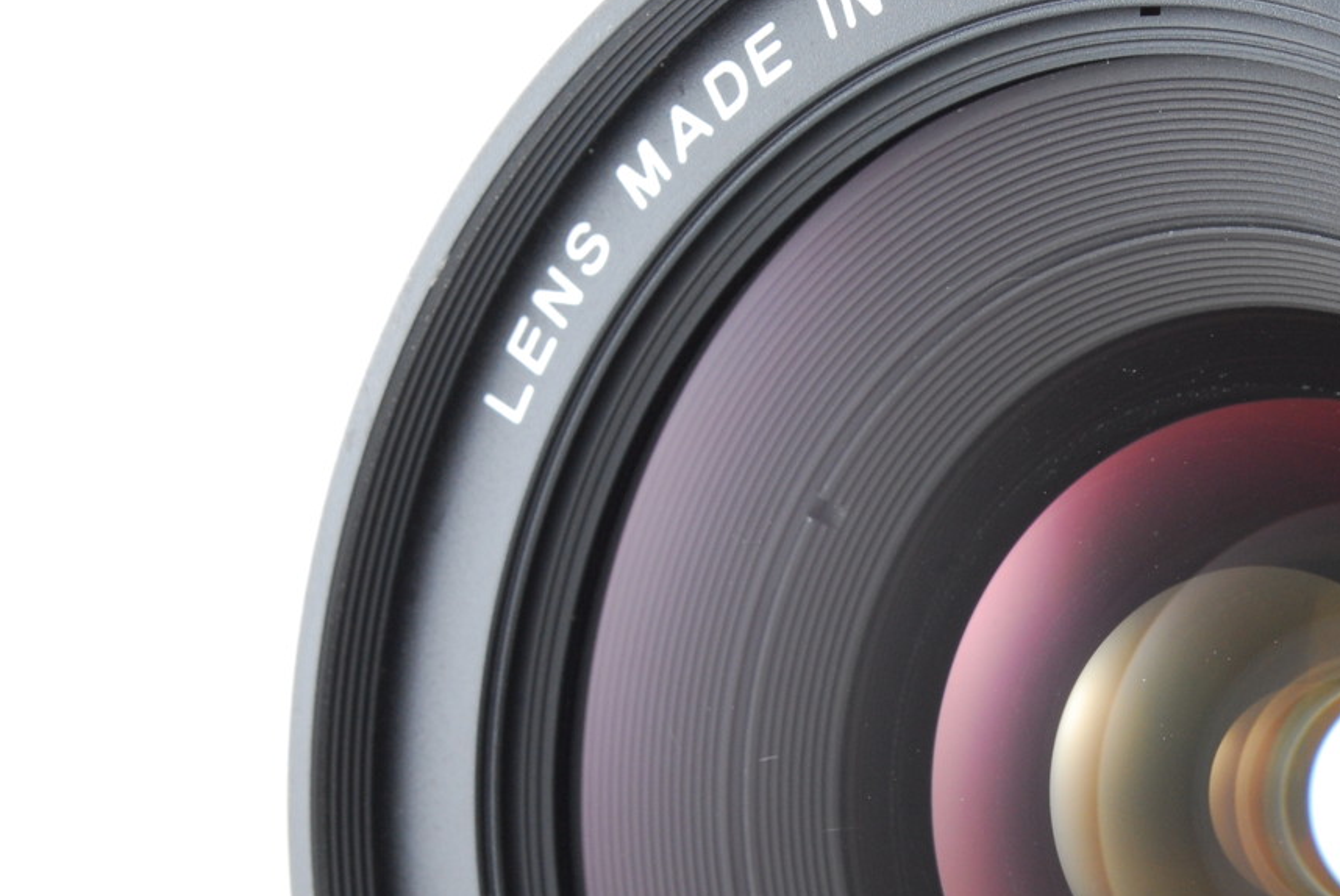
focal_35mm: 154
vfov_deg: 8.9
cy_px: 803
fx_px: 5735
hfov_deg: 13.2
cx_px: 1221
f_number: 18
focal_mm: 55
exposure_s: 1/100
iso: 320
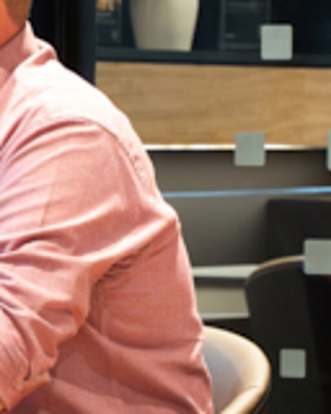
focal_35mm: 381
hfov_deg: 4.0
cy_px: 194
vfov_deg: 5.1
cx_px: -129
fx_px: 4667
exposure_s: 1/125
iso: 2000
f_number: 4.5
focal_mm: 54.3
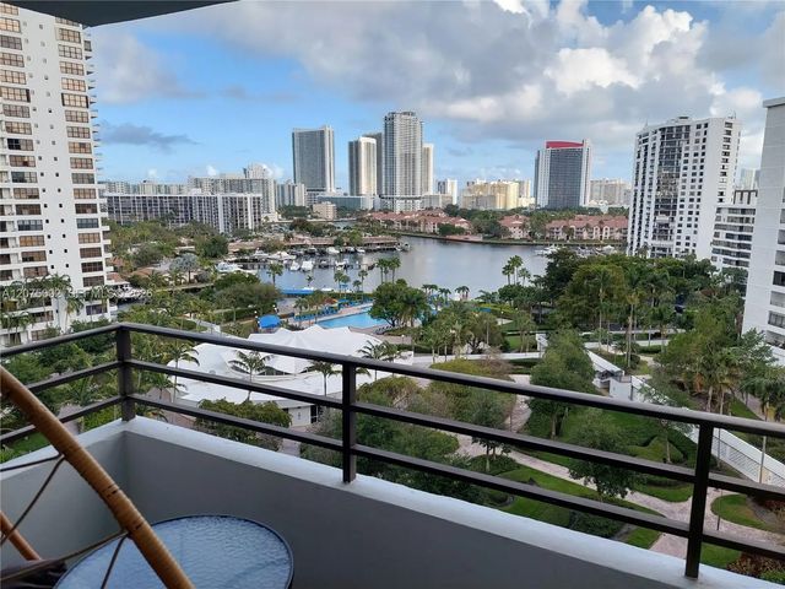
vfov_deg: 56.8
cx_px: 392
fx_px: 544
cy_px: 294
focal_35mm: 24
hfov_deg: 71.6
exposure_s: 1/584
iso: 40
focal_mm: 5.23
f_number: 1.8
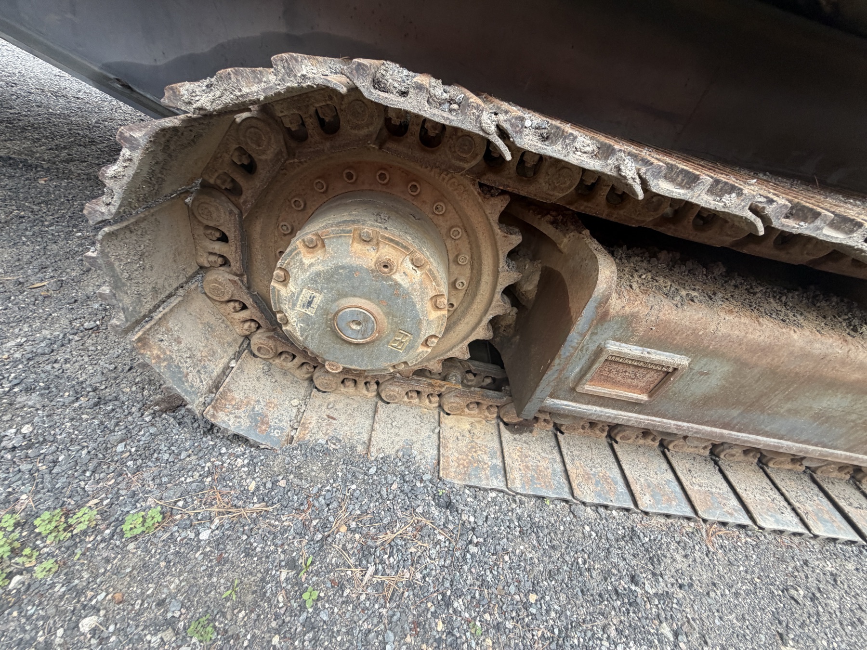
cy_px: 325
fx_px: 351
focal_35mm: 14
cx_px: 434
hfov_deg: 102.1
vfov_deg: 85.7
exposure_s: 1/121
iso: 160
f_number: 2.2
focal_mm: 2.22
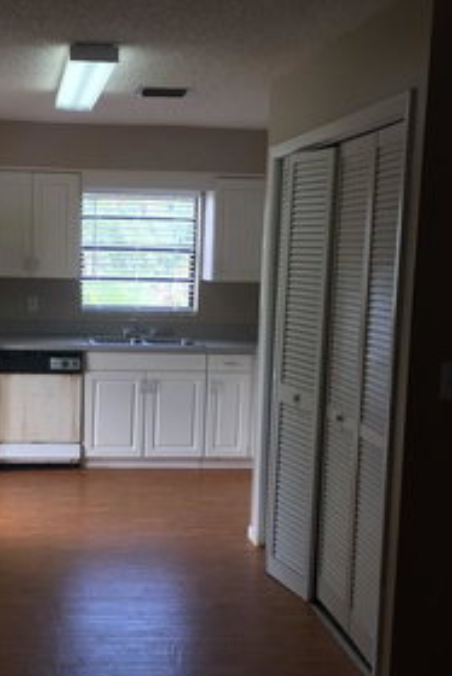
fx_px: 865
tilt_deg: -6.5
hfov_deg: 28.8
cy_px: 365
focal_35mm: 46
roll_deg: -2.7
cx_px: 103
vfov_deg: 42.7
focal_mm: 4.15
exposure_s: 1/40
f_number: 2.2
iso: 32
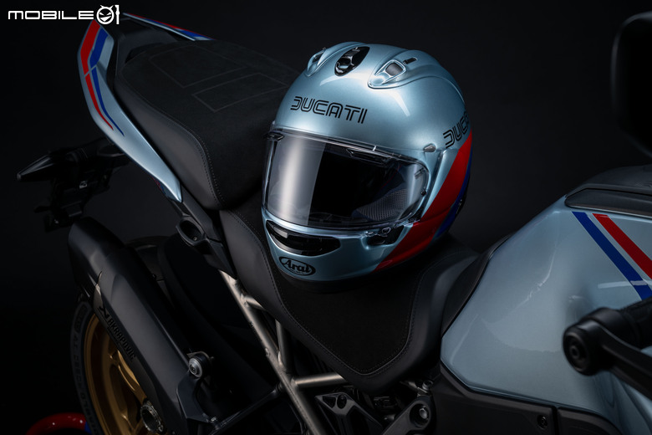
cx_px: 326
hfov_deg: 38.2
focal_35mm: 52
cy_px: 218
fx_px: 942
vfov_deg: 26.0
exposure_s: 1/160
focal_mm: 52
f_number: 11
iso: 100
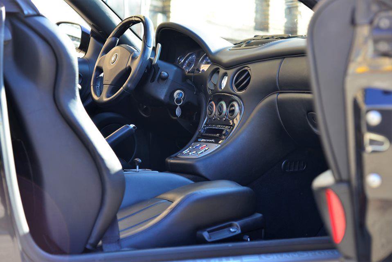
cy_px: 131
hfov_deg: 24.8
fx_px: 893
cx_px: 196
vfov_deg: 16.7
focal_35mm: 82
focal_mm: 82
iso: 250
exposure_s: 1/100
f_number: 5
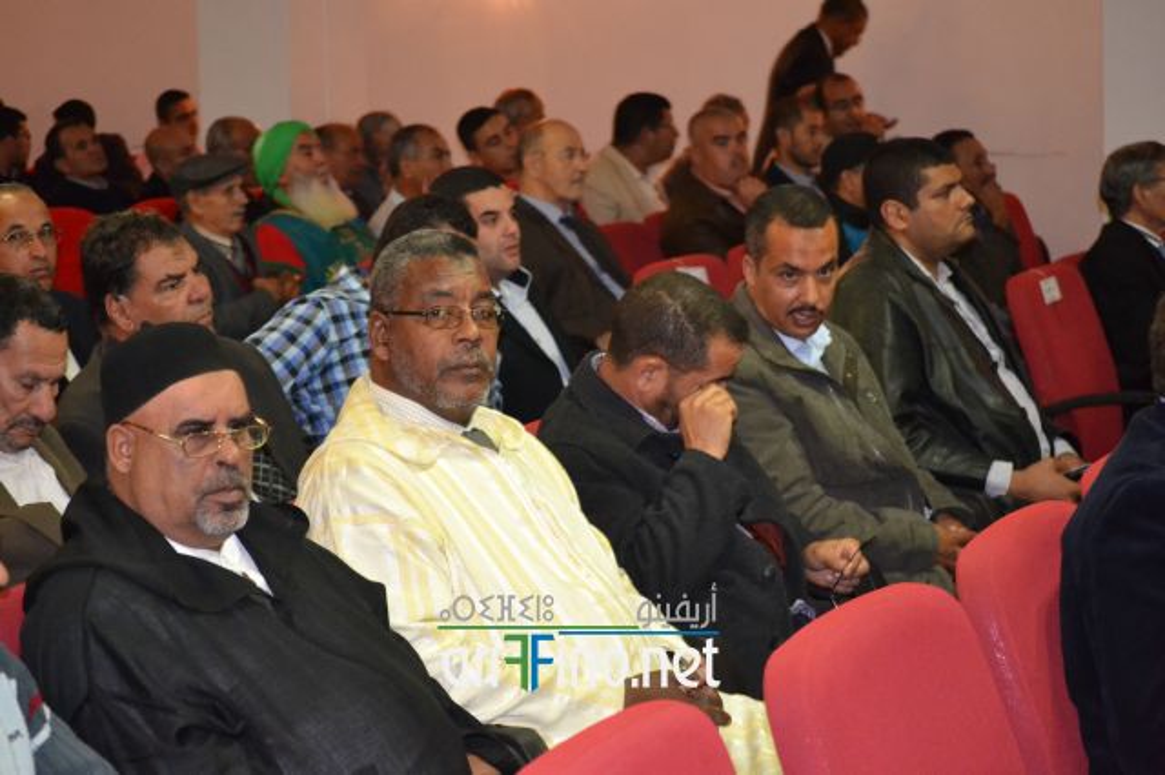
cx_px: 582
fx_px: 2668
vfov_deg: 16.5
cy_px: 388
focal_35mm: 82
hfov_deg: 24.6
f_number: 4
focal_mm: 55
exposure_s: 1/60
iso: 3200
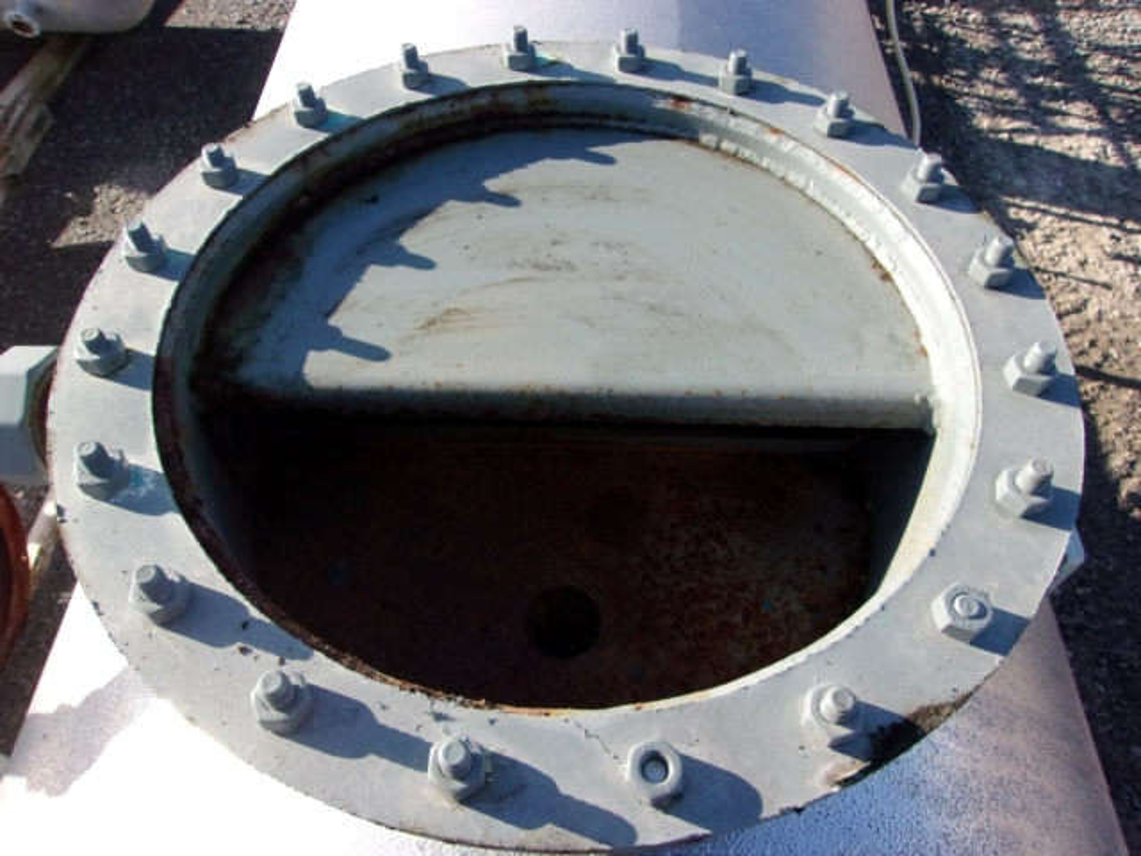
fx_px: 890
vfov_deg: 51.4
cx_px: 570
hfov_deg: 65.3
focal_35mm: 27
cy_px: 428
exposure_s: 1/105
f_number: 10.4
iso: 200
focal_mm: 4.9
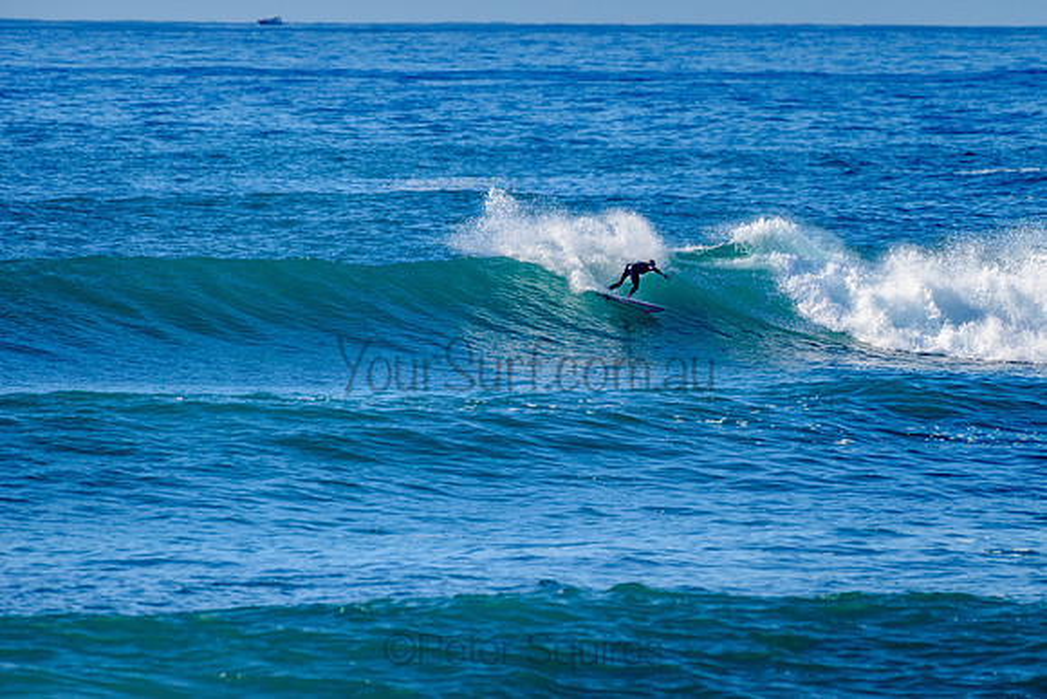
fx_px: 17838
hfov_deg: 3.4
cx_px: 642
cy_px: 298
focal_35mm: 613
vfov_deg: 2.2
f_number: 5.6
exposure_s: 1/2000
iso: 200
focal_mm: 500
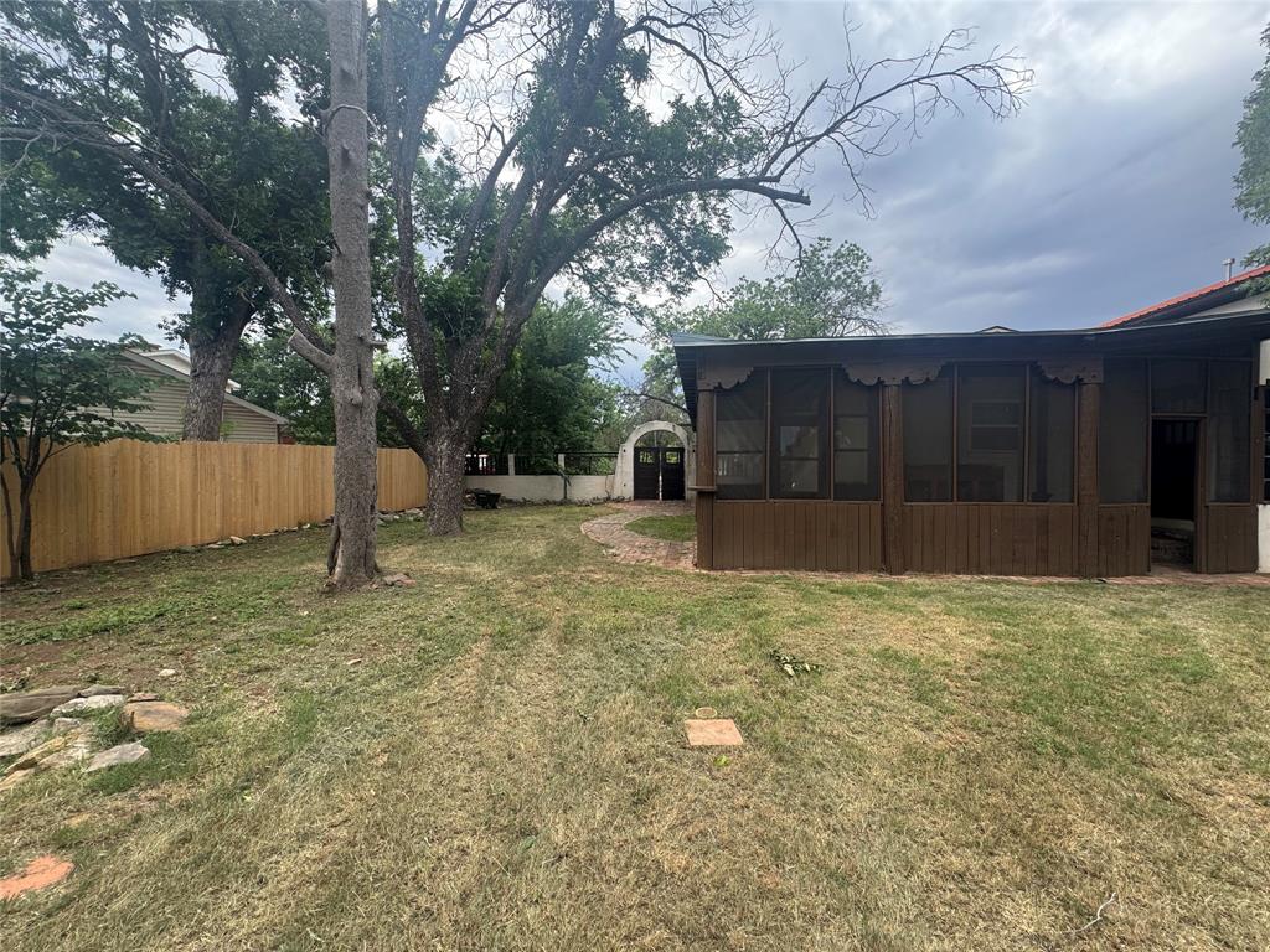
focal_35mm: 14
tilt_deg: -1.1
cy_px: 476
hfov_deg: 102.1
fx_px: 514
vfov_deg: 85.7
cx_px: 635
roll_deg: -0.6
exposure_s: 1/492
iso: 40
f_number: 2.2
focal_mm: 2.22
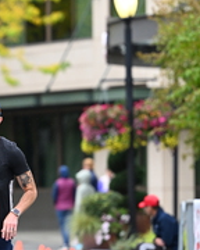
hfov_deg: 3.7
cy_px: 129
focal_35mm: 415
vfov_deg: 4.7
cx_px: -26
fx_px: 3071
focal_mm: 145
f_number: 2.8
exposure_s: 1/1600
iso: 1000
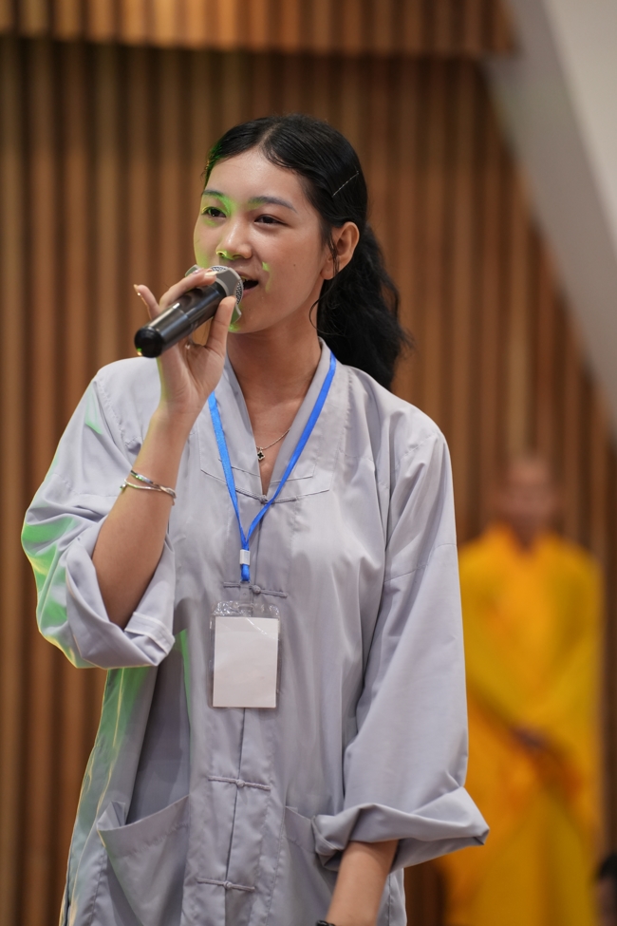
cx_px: 308
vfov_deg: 15.2
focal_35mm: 135
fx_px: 3470
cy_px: 463
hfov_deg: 10.2
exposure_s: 1/100
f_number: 2.8
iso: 1600
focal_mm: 135
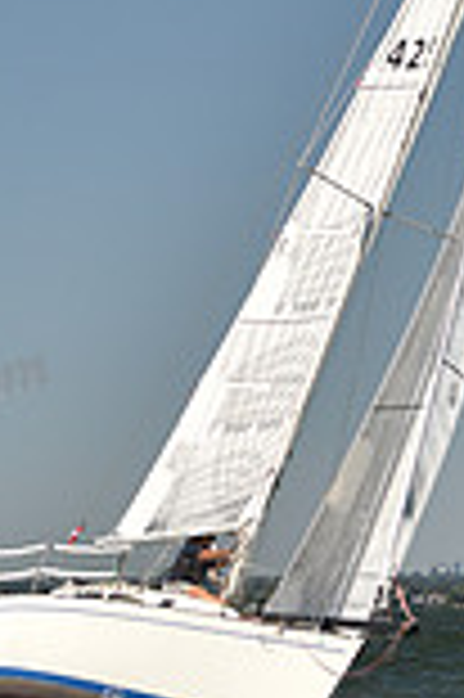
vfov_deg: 7.9
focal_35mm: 262
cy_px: 140
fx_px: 5076
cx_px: 282
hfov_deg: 5.2
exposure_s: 1/1250
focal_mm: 70
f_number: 3.5
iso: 250
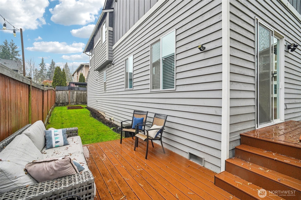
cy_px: 100
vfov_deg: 73.7
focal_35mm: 16
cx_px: 150
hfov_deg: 96.7
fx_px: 134
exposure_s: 1/320
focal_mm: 16
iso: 1600
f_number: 8
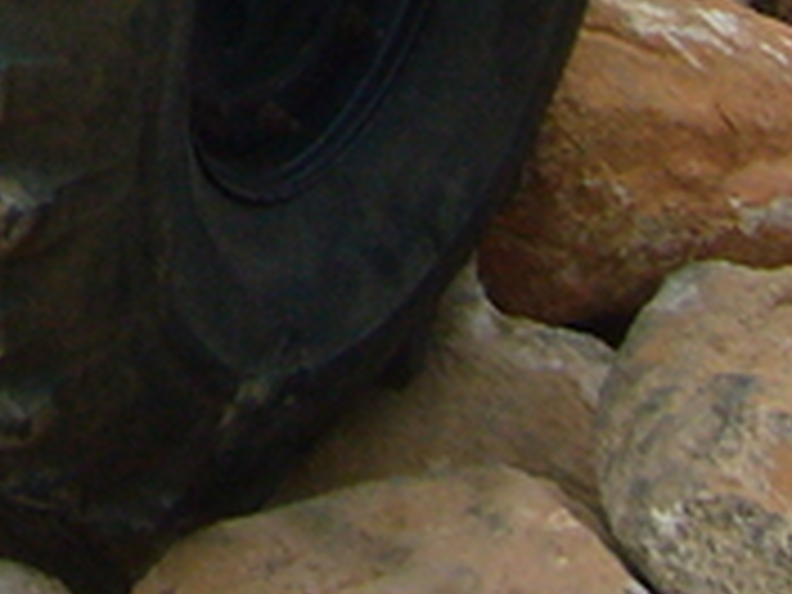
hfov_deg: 9.1
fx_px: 4667
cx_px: -824
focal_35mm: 204
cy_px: -972
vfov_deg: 6.8
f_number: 5.6
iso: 100
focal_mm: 5.8
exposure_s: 1/250
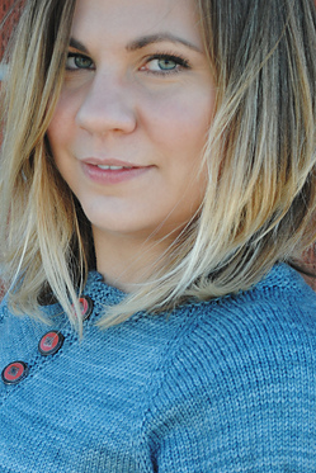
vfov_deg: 15.2
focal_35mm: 134
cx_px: 69
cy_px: 373
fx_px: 1763
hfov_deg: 10.2
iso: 200
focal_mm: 52
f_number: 5.6
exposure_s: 1/125
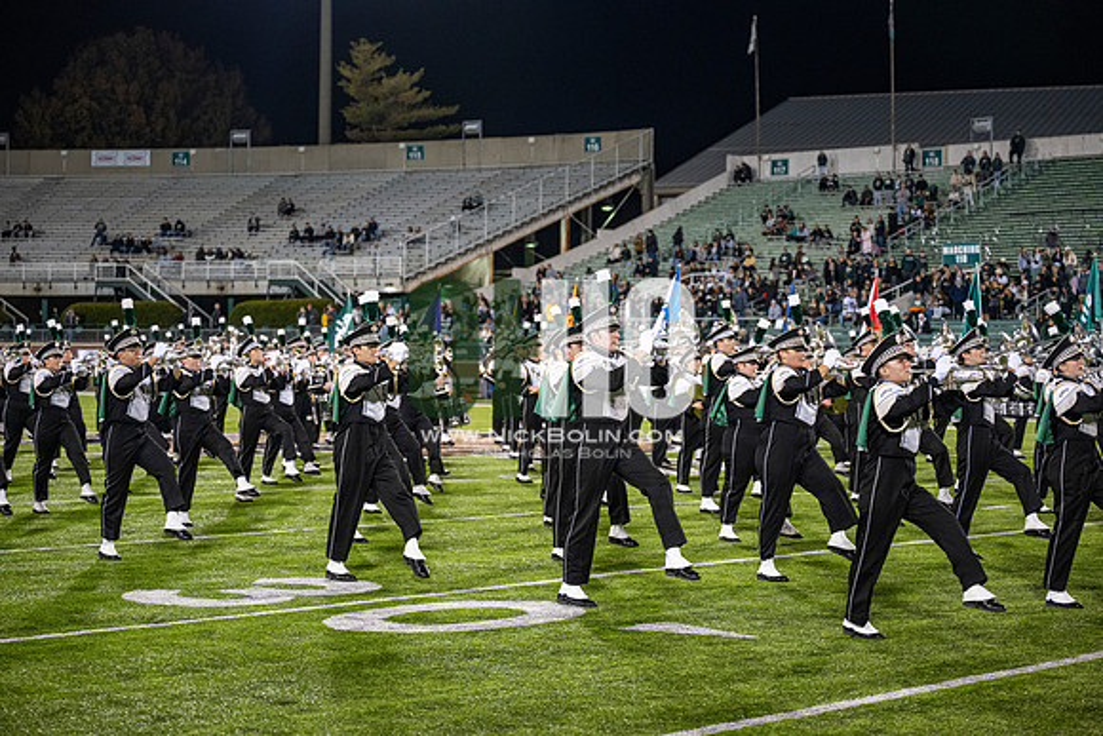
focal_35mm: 70
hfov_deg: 28.8
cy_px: 368
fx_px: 2145
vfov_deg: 19.5
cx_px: 552
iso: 1250
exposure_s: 1/500
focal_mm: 70
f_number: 3.2
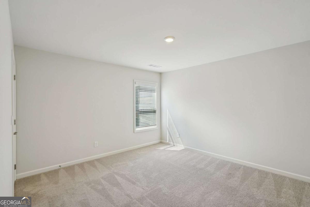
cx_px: 155
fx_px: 138
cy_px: 104
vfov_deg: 73.7
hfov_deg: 96.7
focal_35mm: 16
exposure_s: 1/30
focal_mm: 16
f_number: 8
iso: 320
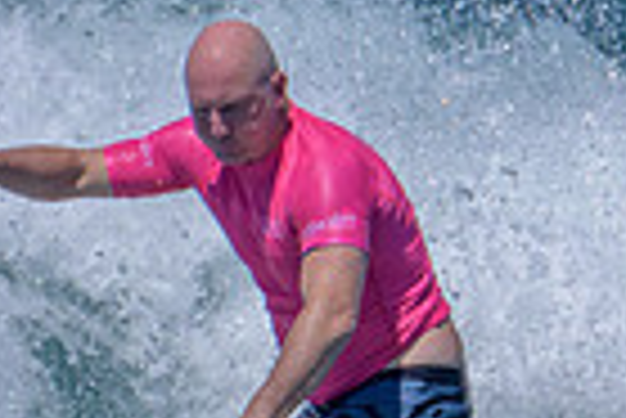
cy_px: 520
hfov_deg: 0.5
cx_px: 332
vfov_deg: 0.3
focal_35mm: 4503
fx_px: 78383
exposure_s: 1/2000
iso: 560
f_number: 11
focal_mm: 800
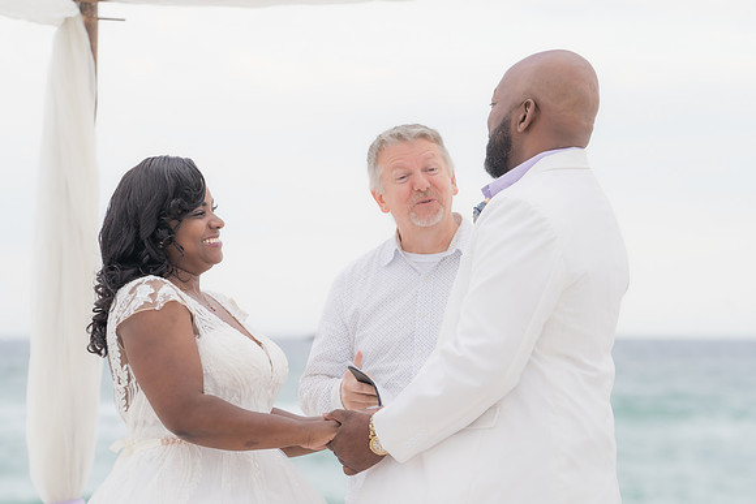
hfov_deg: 10.2
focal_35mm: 202
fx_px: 4237
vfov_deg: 6.8
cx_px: 378
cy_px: 252
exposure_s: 1/320
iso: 640
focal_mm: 198
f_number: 7.1
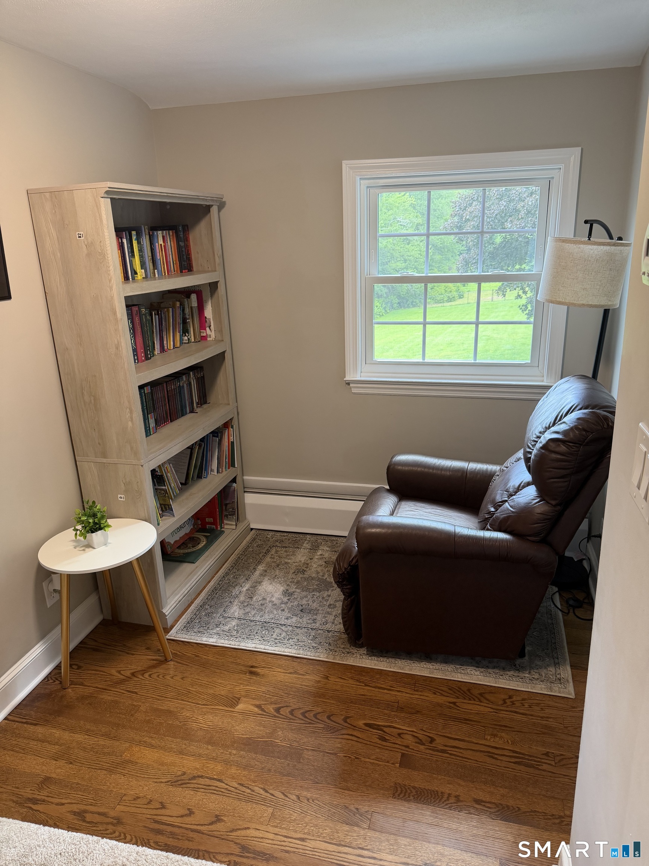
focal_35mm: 24
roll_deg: +2.0
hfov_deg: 56.8
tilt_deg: -18.5
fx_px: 600
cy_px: 433
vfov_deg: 71.6
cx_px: 324
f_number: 1.78
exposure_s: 1/60
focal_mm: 6.76
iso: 160
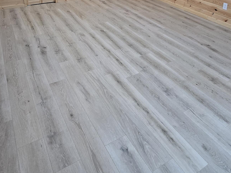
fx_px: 200
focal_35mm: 30
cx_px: 123
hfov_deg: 59.9
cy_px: -6
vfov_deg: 40.1
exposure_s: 1/60
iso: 200
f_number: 2.2
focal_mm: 2.2
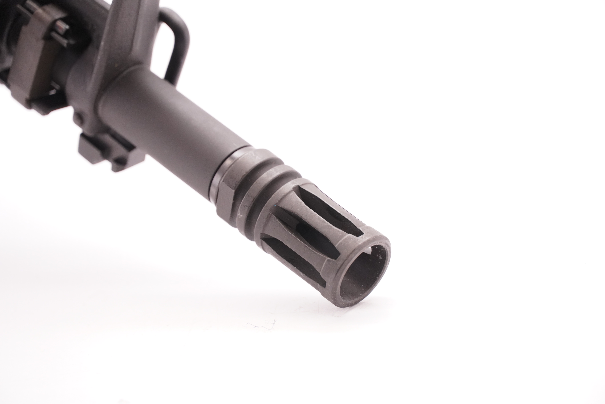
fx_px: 3405
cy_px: 202
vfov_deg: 6.8
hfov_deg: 10.2
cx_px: 302
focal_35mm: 202
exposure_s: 1/125
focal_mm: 135
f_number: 5.6
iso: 1000
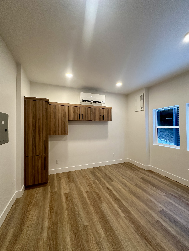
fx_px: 102
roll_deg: +0.0
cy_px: 126
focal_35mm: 14
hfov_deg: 85.7
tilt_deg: +2.1
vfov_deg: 102.1
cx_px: 94
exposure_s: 1/60
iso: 160
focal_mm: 2.22
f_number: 2.2
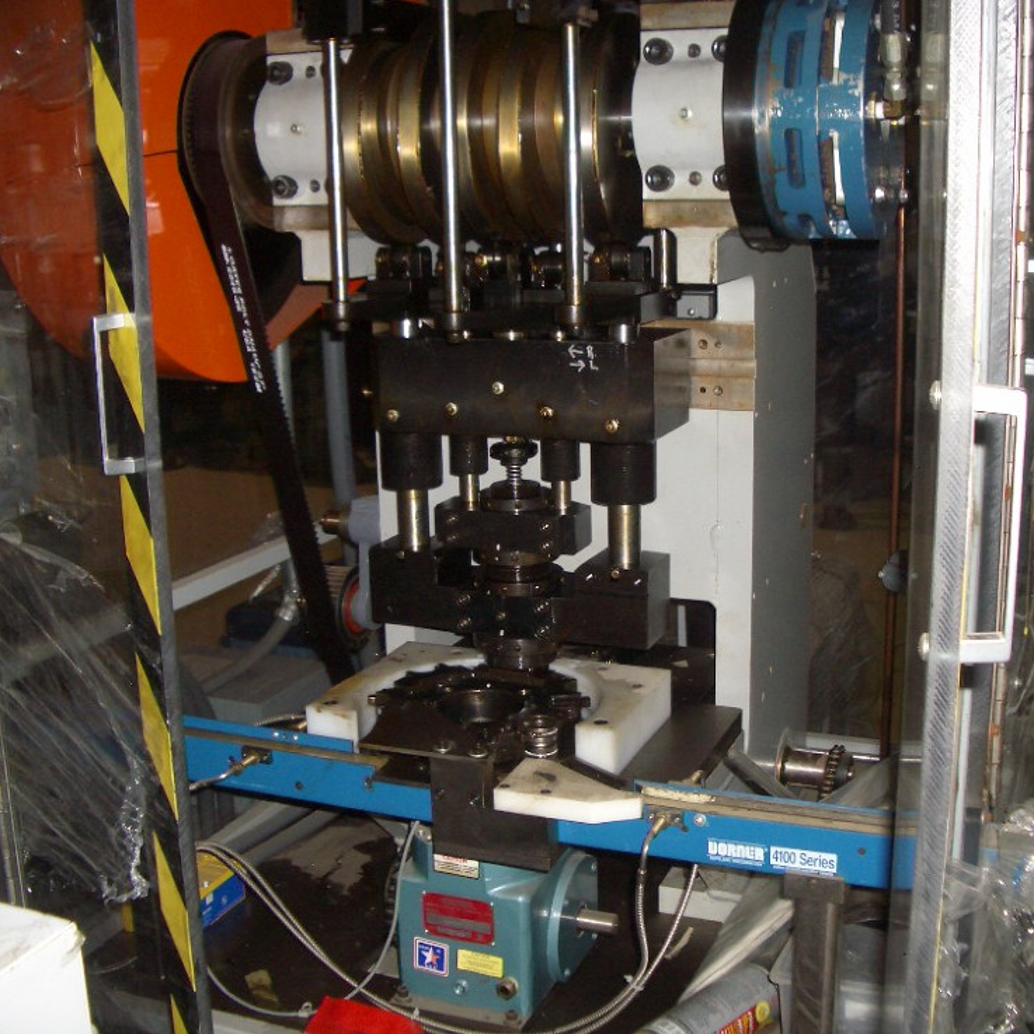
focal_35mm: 42
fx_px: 1419
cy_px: 521
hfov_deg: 39.9
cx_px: 595
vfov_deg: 40.0
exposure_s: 1/60
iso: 100
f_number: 2.6
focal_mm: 5.8
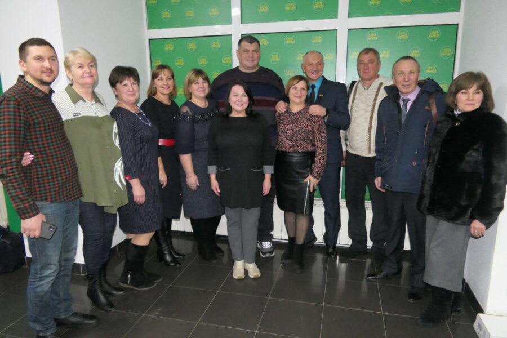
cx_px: 254
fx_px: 352
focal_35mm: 25
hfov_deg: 71.5
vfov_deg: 51.3
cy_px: 169
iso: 3200
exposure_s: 1/60
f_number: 5
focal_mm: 9.2
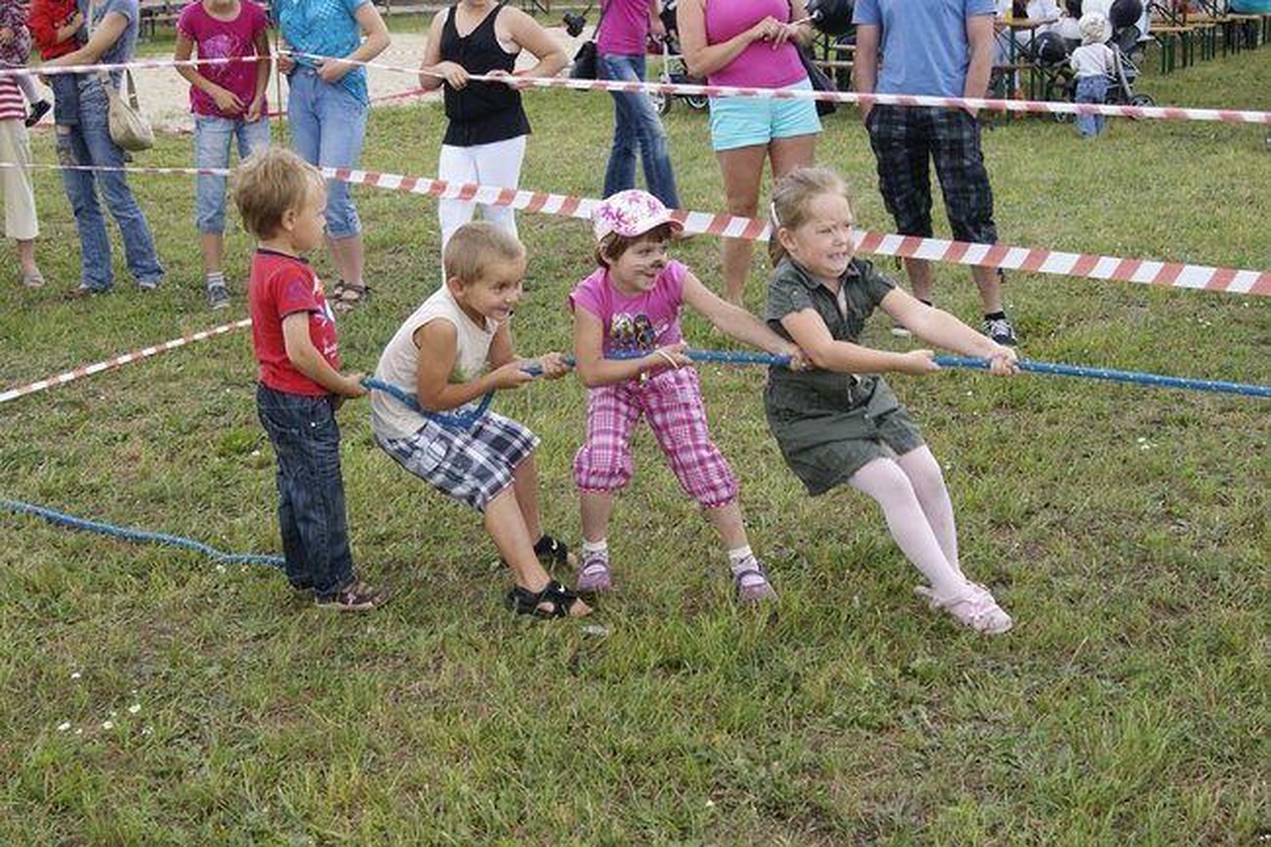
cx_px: 636
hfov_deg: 43.6
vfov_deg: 29.8
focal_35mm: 45
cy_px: 424
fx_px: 1588
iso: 400
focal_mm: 30
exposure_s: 1/125
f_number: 11
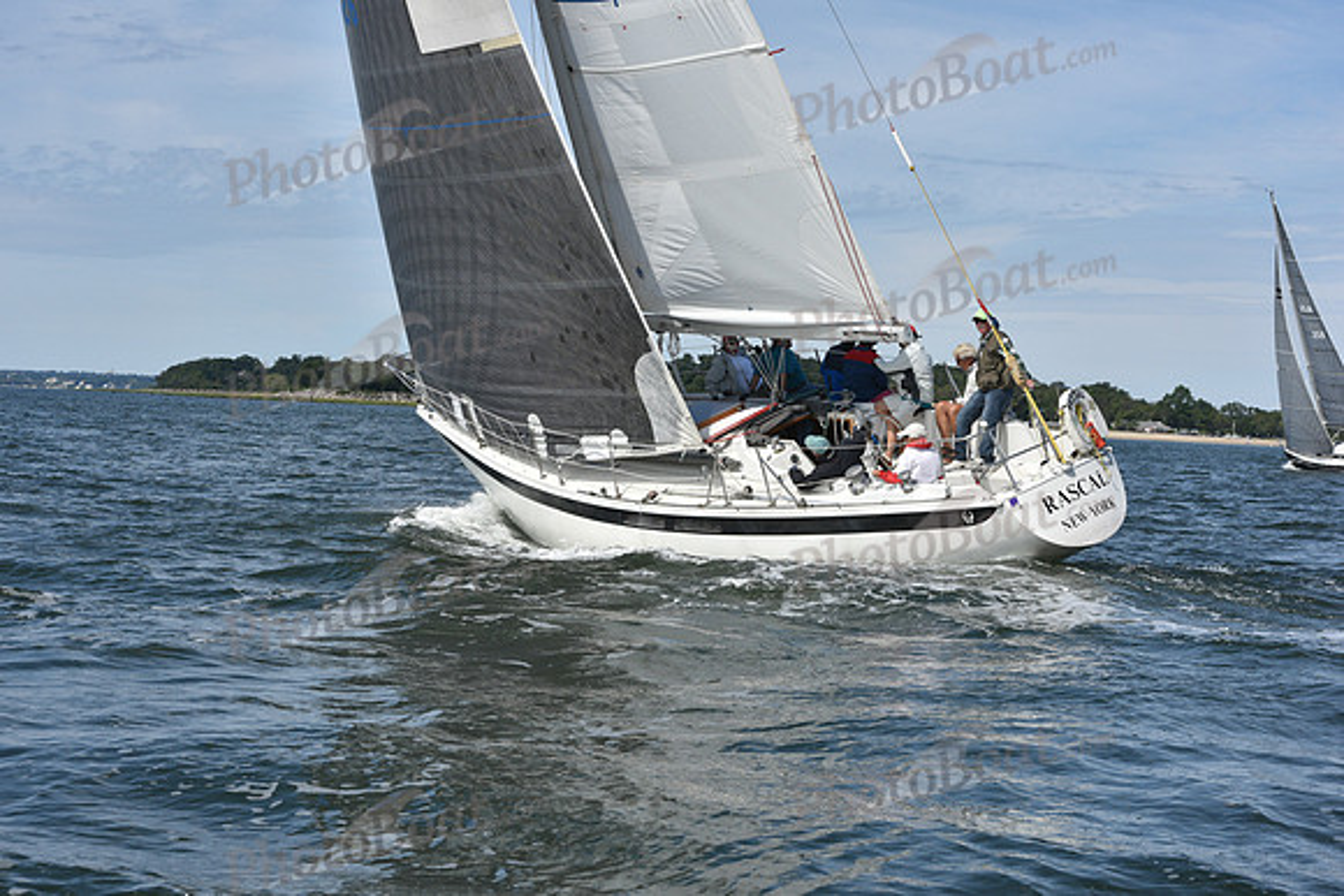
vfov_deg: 19.5
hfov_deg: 28.8
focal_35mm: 70
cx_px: 672
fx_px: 2614
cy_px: 448
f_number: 10
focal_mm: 70
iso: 320
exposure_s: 1/1000
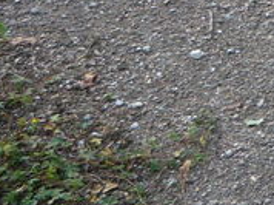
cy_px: -69
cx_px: 699
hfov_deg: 10.0
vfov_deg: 8.6
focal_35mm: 169
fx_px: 1336
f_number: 3.5
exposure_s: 1/80
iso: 100
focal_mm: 5.2
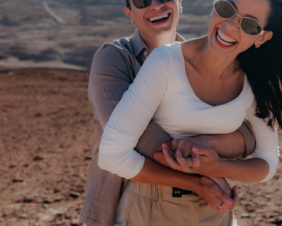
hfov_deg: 25.7
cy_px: 48
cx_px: 142
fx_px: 618
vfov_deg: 20.5
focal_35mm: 74
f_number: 2.8
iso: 320
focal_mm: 35
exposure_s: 1/3200
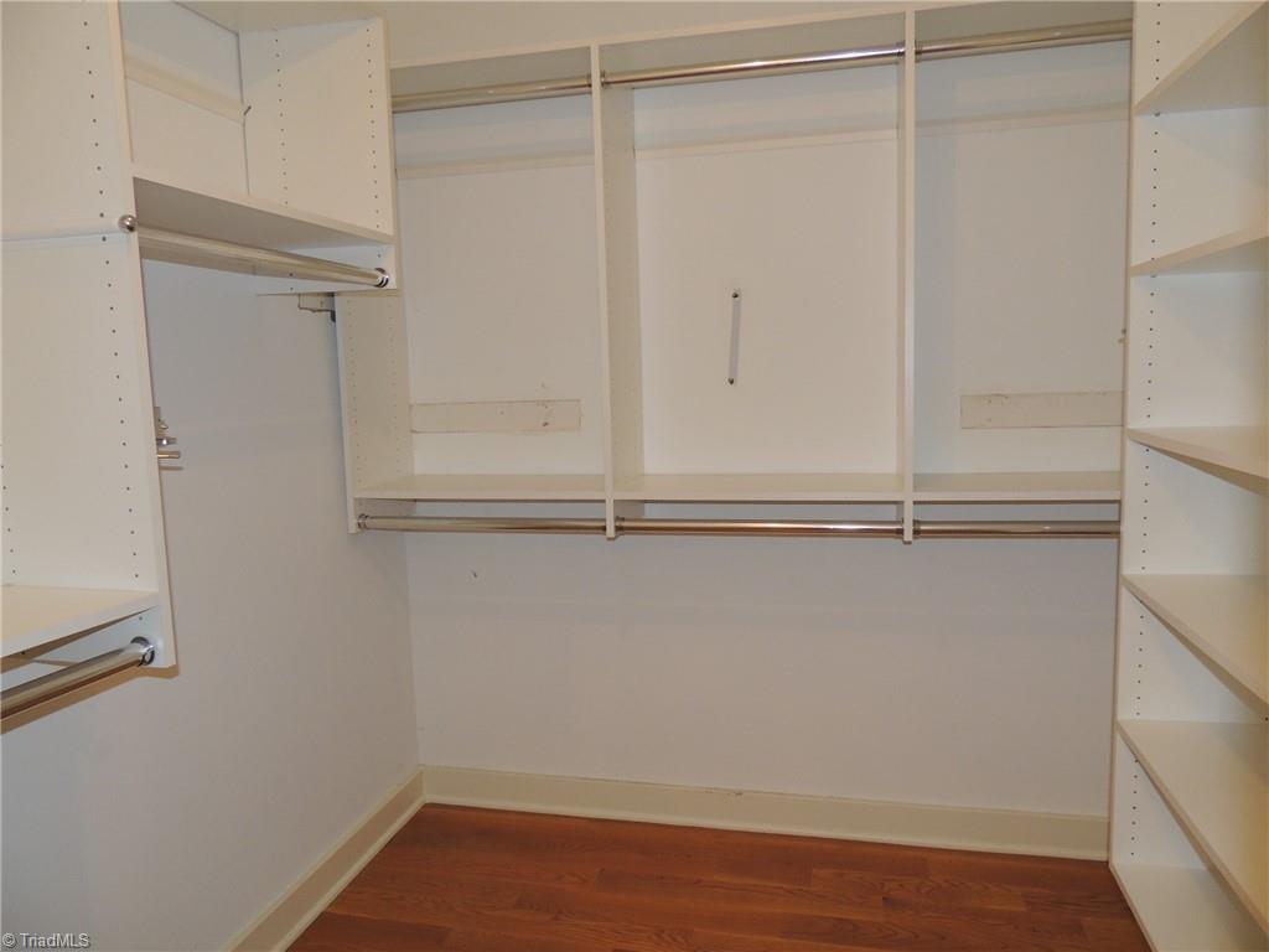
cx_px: 634
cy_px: 476
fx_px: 880
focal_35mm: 24
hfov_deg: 71.6
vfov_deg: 56.8
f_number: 3
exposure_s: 1/30
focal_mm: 4.3
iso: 200
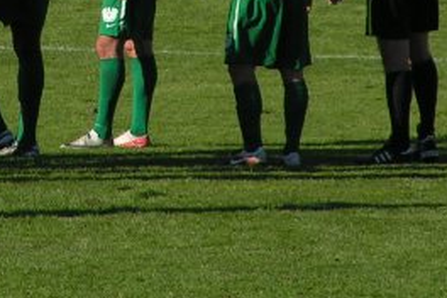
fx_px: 12180
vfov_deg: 1.4
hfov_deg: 2.1
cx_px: -22
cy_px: -193
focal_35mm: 981
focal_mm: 47.6
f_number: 5.6
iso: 50
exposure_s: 1/640
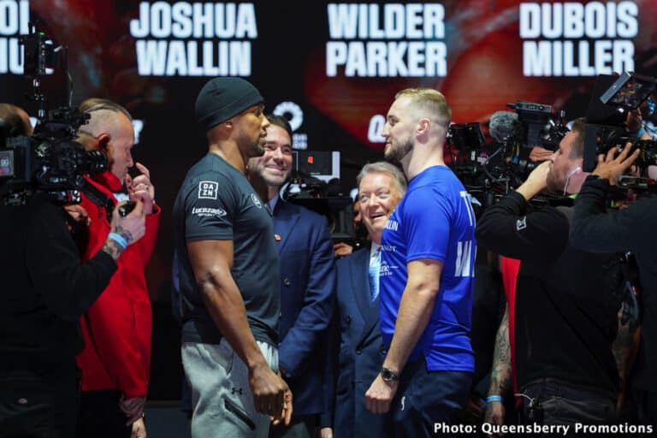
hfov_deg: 10.3
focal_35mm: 200
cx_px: 328
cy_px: 219
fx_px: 3650
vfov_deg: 6.9
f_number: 4
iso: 640
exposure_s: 1/250
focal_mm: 200
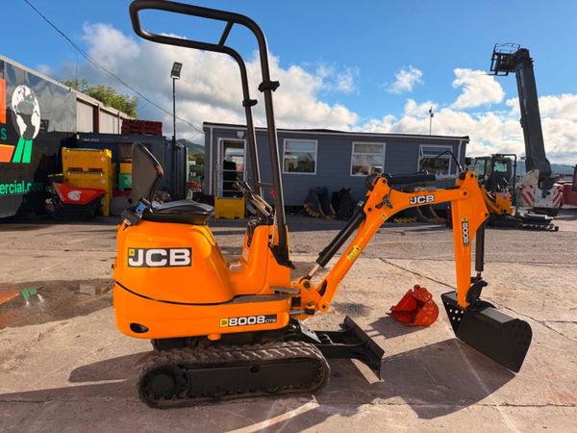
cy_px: 216
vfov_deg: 56.8
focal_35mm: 24
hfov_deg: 71.6
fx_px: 400
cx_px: 288
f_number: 1.78
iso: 100
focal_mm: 6.76
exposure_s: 1/6173
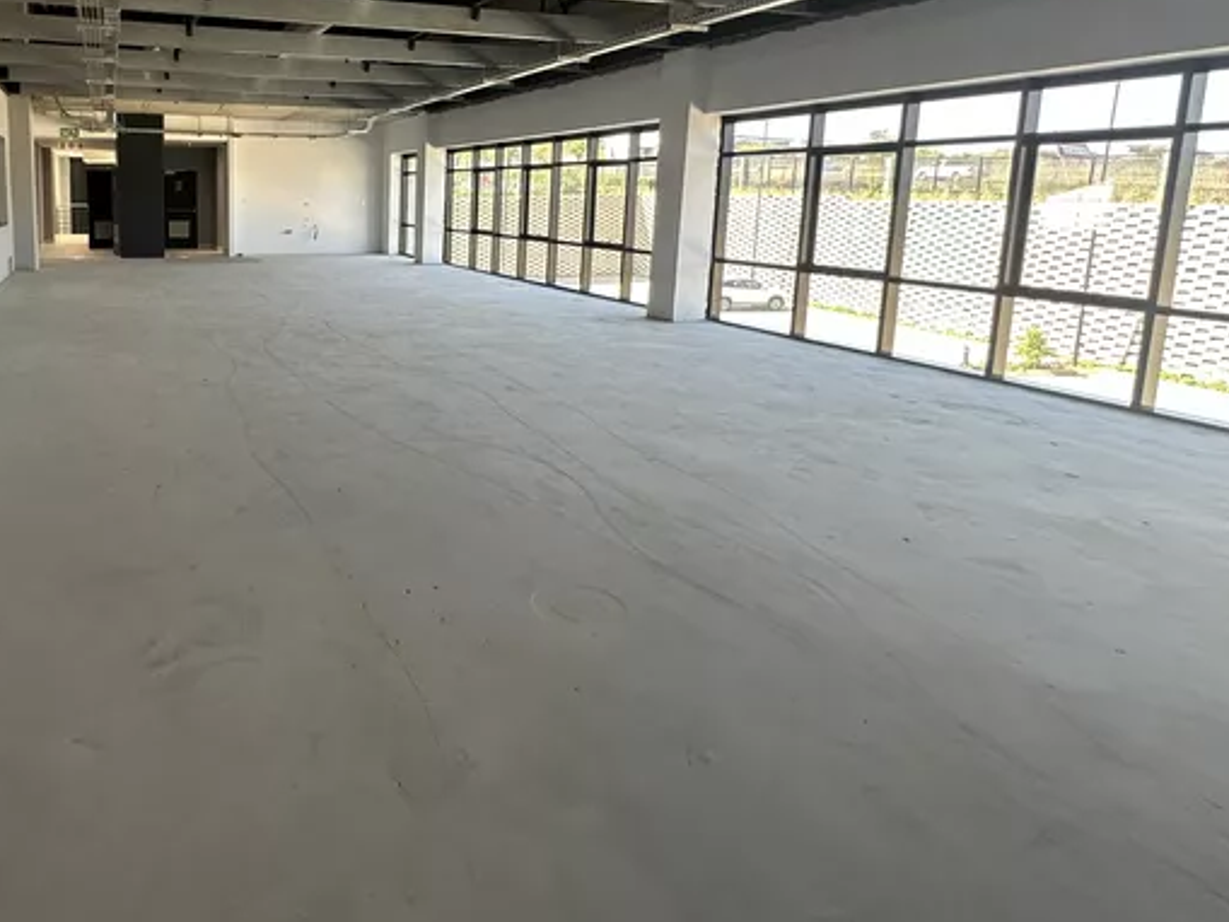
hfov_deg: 71.5
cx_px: 316
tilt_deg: -8.0
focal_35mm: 22
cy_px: 302
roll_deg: -0.5
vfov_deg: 59.6
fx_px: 781
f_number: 2.2
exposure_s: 1/99
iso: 160
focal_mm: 2.22
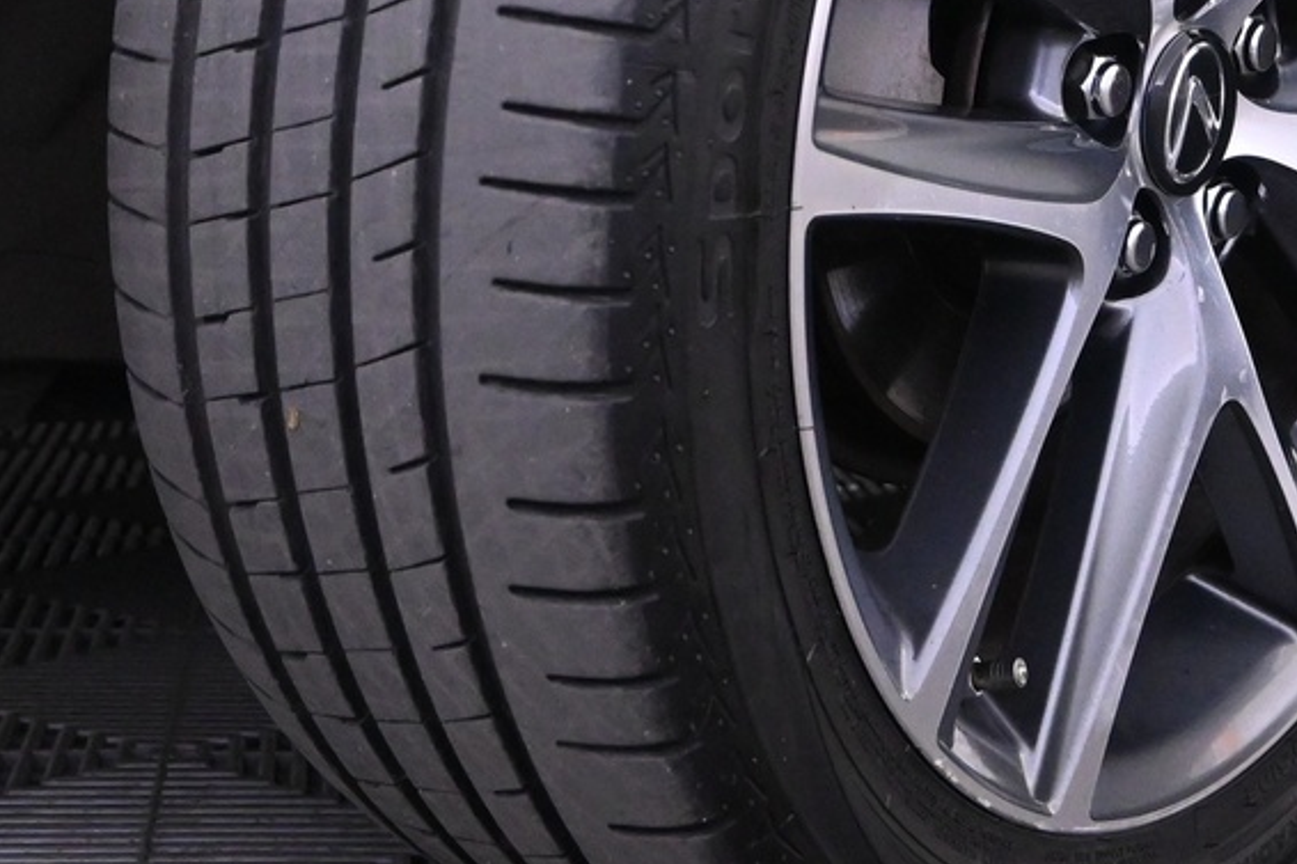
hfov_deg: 24.1
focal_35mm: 84
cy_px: -25
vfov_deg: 16.0
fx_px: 3015
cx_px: 885
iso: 3200
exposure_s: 1/60
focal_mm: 19.5
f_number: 3.8
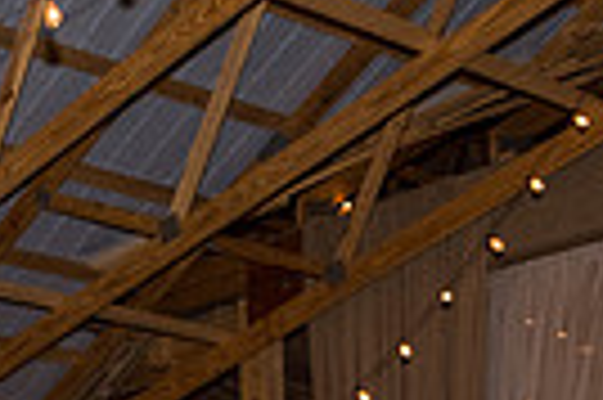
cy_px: 775
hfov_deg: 16.7
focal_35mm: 117
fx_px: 1957
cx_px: -144
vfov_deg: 10.8
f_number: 2.8
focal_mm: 18
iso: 1600
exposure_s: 1/200
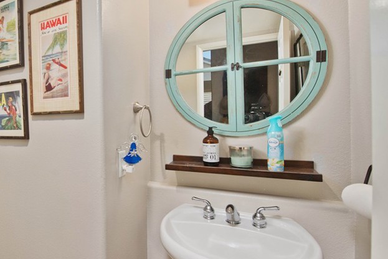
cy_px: 113
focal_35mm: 23
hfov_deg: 69.0
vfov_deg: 55.0
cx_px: 80
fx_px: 248
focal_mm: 14
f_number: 5.6
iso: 400
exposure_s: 1/400
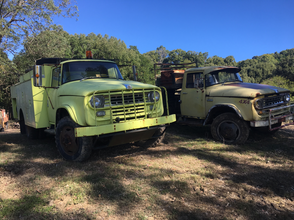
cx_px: 147
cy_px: 110
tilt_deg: -0.1
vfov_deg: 48.2
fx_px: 246
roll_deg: -5.7
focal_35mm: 29
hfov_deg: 61.7
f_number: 2.2
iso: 25
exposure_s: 1/674
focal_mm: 4.15
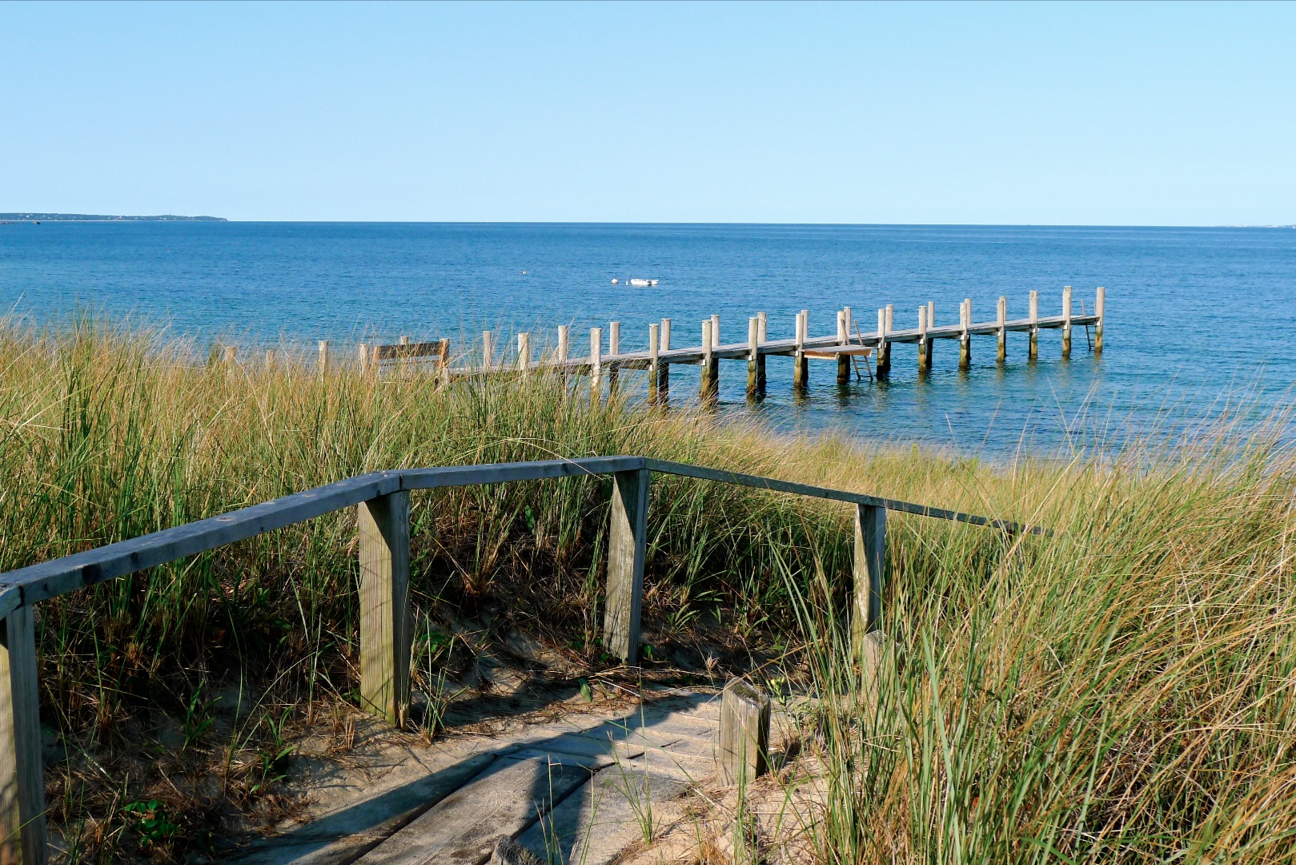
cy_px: 432
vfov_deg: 28.7
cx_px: 648
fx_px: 1692
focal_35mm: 47
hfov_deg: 41.9
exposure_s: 1/640
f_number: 4
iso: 80
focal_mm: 10
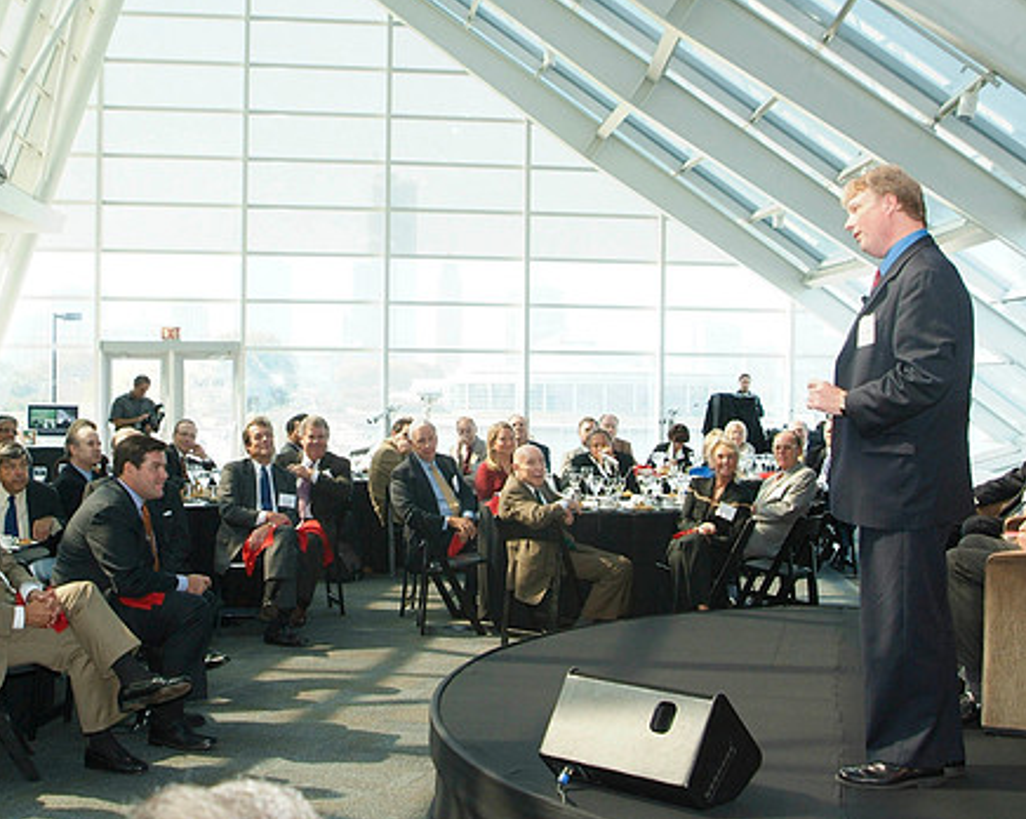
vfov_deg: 33.4
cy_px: 406
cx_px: 508
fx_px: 1365
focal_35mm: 45
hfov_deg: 41.2
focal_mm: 24
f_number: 8
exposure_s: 1/60
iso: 800
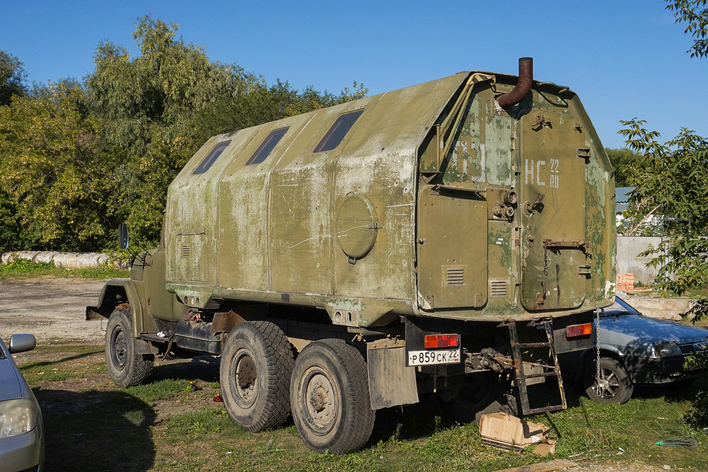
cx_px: 354
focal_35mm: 33
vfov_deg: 40.0
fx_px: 649
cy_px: 236
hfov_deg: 57.2
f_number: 10
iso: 200
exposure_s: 1/1000
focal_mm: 22
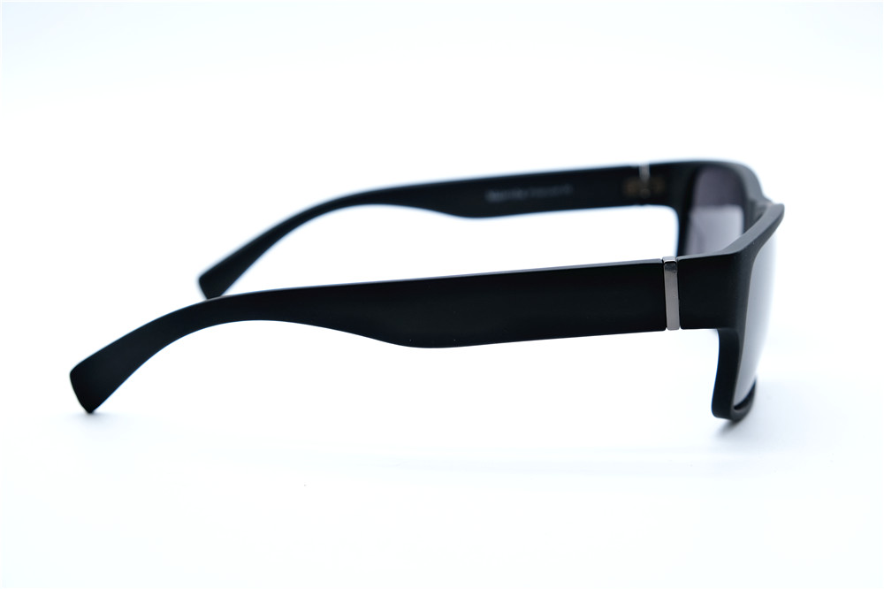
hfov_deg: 36.9
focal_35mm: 54
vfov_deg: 25.0
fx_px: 1325
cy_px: 294
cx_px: 442
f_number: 5.6
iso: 320
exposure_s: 1/180
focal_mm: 35.8
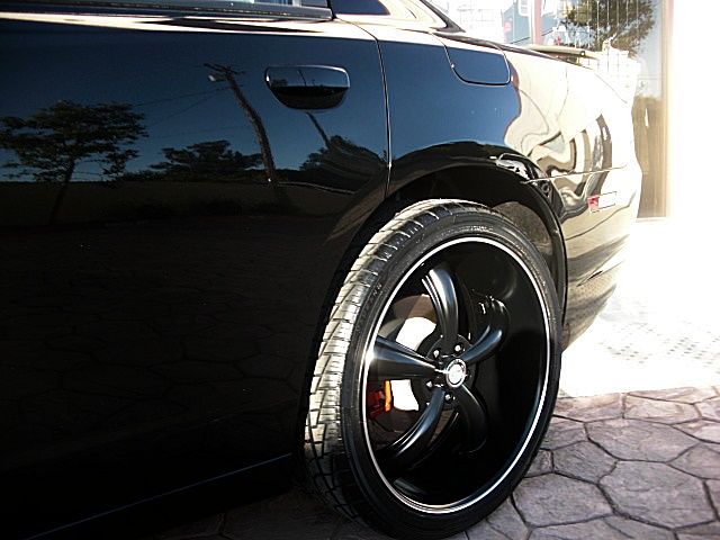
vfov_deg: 39.7
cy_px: 270
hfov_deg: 51.4
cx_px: 360
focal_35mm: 36
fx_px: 749
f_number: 2.8
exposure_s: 1/100
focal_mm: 6.3
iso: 50
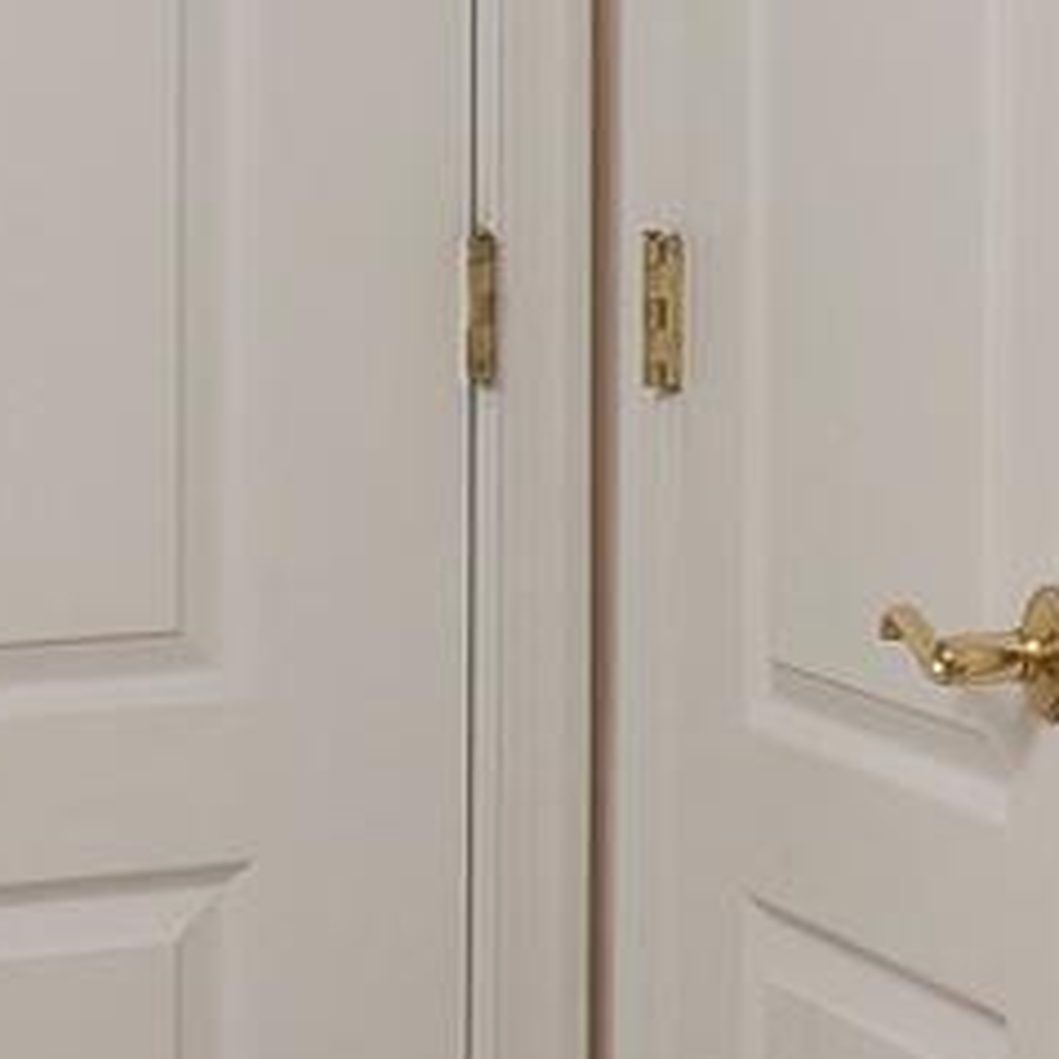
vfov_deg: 11.8
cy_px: -40
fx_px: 5053
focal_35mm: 146
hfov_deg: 10.2
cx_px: 2643
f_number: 9
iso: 320
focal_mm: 20
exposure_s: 1/125
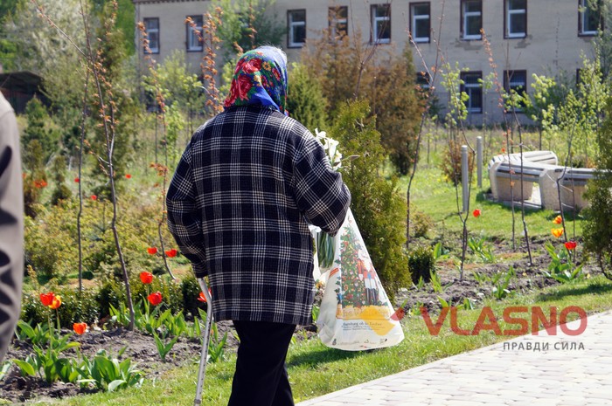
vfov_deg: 18.1
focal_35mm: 75
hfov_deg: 27.0
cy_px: 203
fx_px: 1274
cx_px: 306
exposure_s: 1/100
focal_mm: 50
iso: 100
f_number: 8
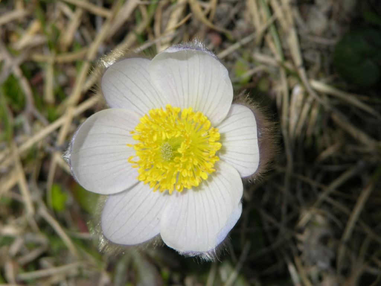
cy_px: 143
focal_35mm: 280
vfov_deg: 5.3
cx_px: 190
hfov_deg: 7.1
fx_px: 3082
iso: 50
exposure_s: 1/370
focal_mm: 71.2
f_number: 6.6
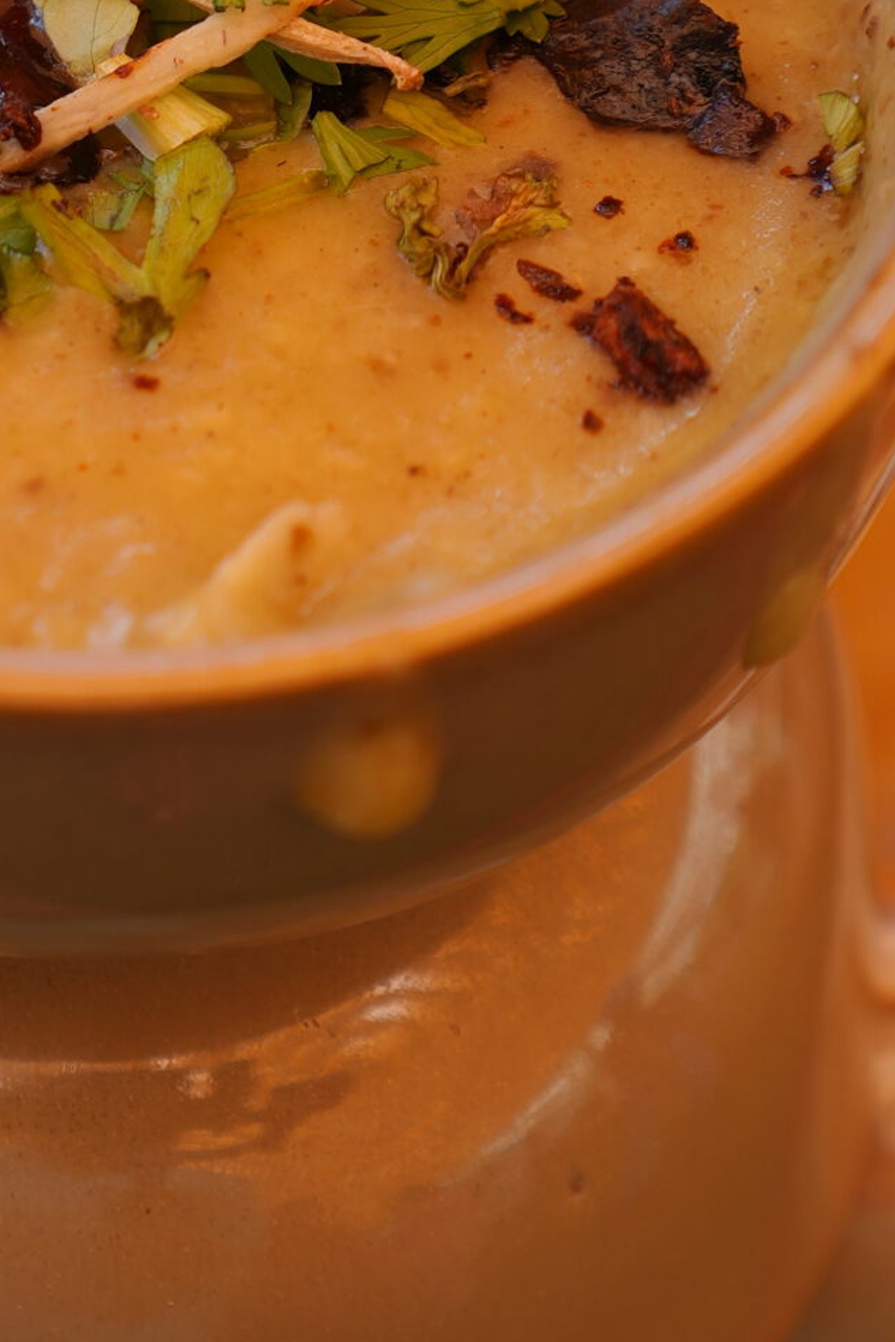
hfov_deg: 9.7
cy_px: 75
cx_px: -78
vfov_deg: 14.5
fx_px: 5220
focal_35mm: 140
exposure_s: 1/200
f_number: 5
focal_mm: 35
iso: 100
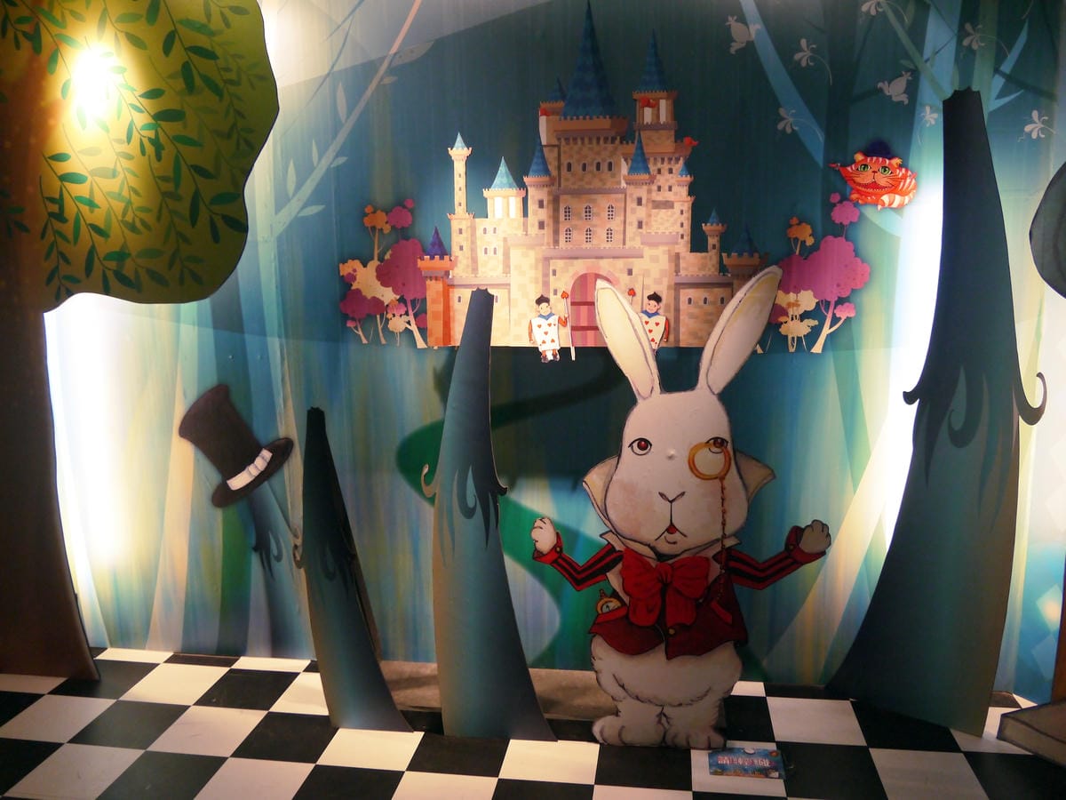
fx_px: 862
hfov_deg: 63.4
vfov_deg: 49.7
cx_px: 533
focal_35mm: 28
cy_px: 400
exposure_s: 1/60
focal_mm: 14
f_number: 3.5
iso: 800
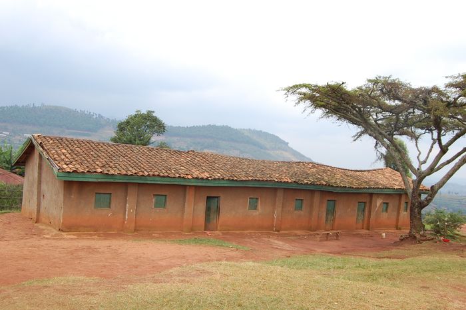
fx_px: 446
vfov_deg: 38.3
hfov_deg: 55.1
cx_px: 233
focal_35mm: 34
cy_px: 155
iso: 200
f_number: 8
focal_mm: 23
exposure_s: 1/200
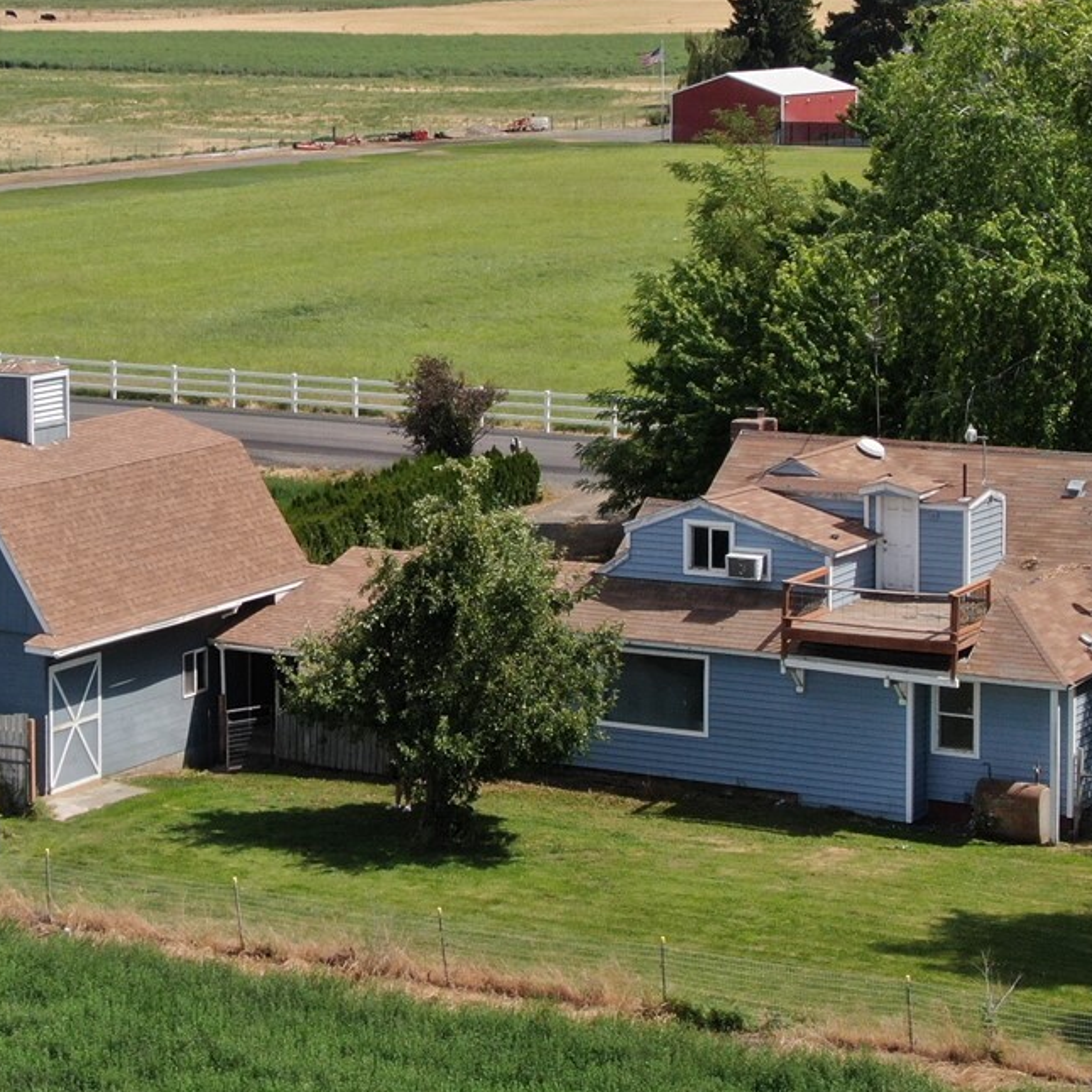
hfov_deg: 16.5
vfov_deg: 16.6
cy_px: 402
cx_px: 347
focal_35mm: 105
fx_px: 3747
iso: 100
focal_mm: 8.6
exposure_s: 1/800
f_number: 3.8
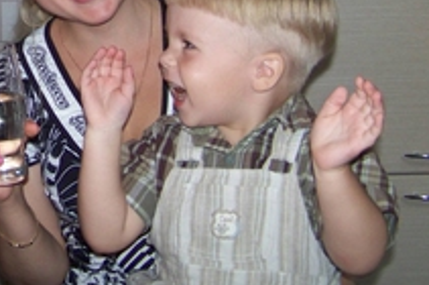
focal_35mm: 80
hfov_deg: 24.5
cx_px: 22
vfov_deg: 16.7
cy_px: 2
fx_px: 952
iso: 200
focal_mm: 5.85
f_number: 2.8
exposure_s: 1/30
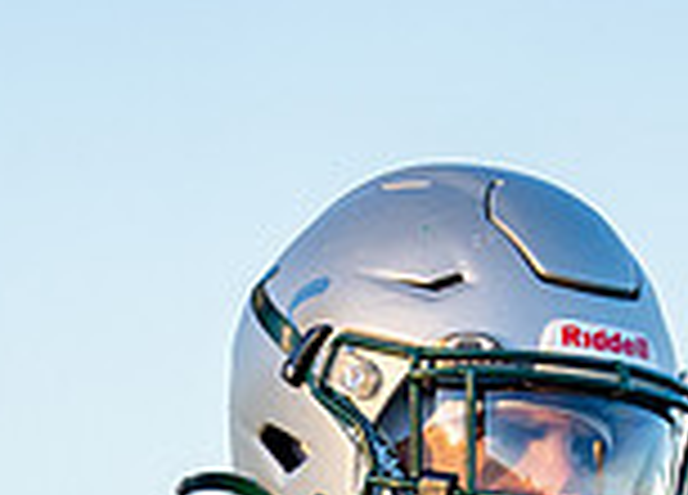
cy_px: 781
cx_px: 195
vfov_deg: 1.7
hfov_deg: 2.4
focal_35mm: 843
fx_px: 16508
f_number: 2.8
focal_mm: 200
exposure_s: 1/2000
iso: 400
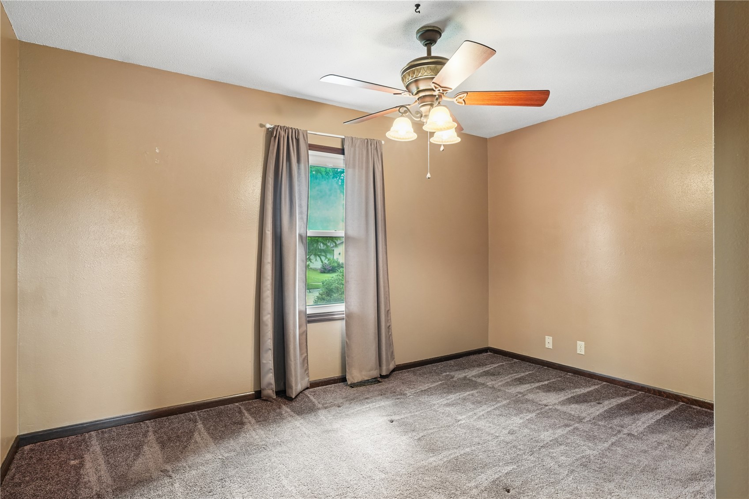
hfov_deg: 90.0
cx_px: 374
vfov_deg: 67.4
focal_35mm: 18
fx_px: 374
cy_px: 250
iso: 1000
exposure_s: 1/5
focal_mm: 18
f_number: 9
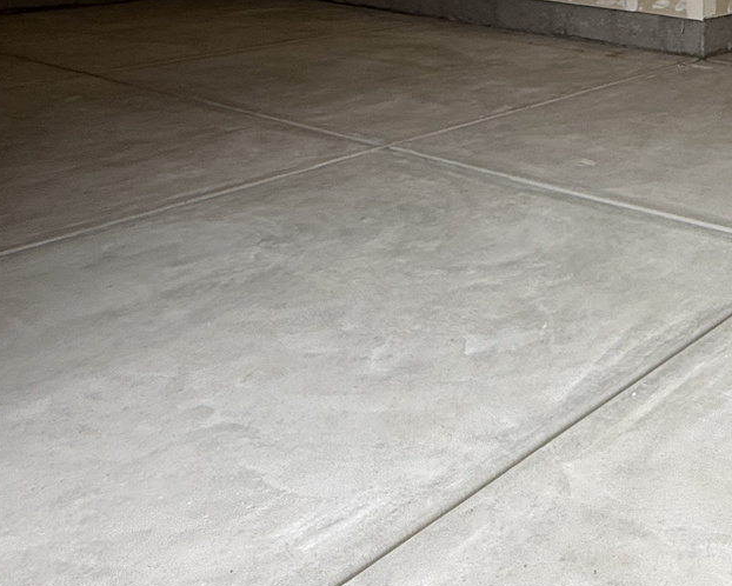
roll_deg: -2.6
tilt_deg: -9.4
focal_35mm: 45
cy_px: 27
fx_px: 975
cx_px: 873
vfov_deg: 31.4
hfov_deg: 33.6
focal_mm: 2.22
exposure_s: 1/99
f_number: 2.2
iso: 50
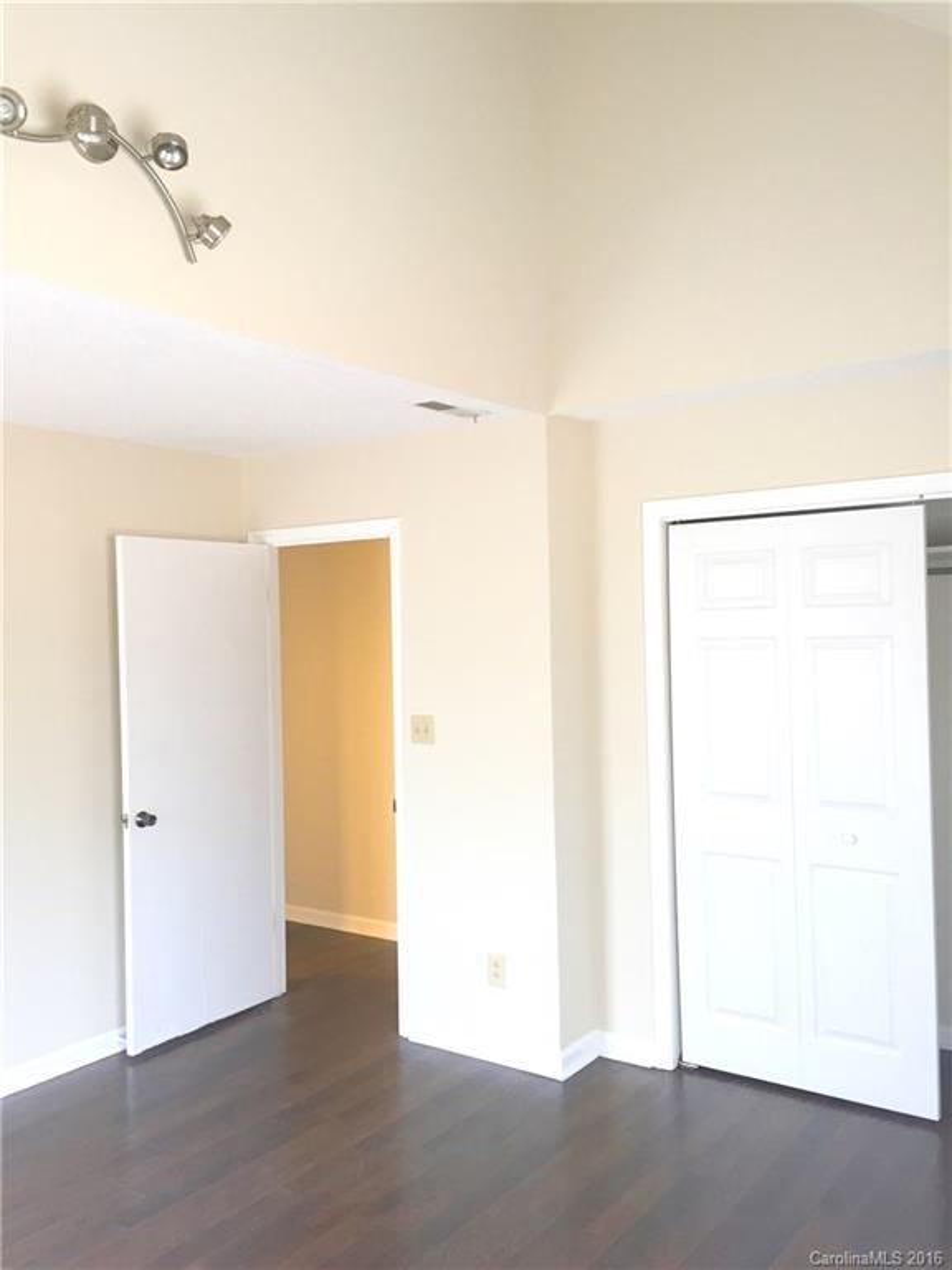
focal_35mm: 29
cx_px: 476
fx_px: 1063
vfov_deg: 61.7
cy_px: 635
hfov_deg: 48.2
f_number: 2.2
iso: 64
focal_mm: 4.15
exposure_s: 1/30
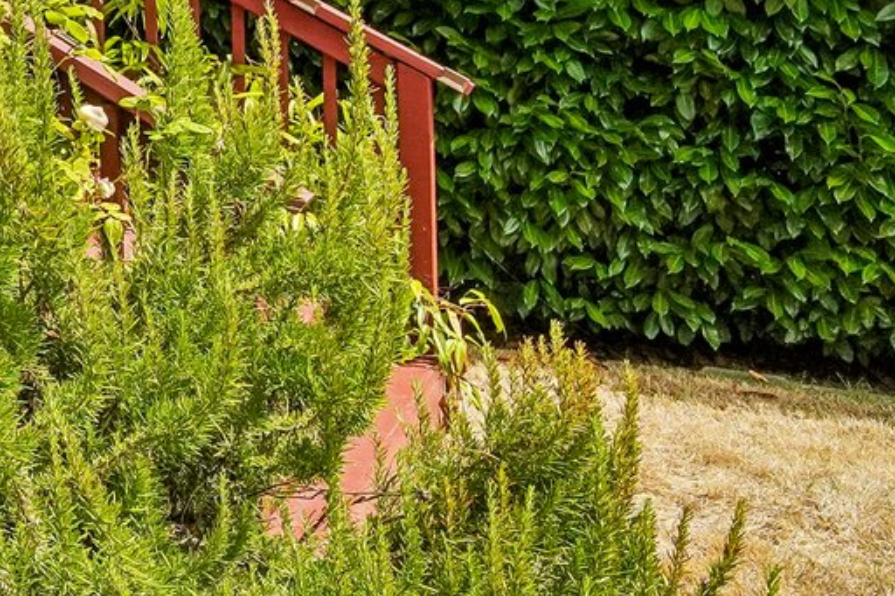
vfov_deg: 20.9
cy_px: 83
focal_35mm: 64
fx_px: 1591
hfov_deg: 19.7
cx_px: -839
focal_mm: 16
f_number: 8
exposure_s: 1/800
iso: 1600
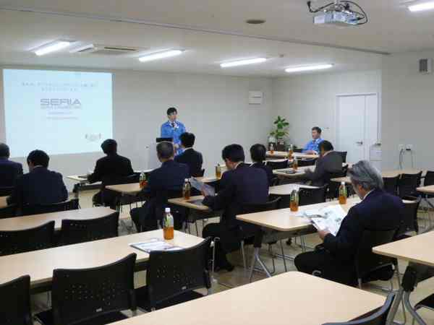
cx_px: 217
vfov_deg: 35.1
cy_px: 162
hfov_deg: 45.8
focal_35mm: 41
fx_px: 514
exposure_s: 1/30
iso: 400
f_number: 3.6
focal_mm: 7.2
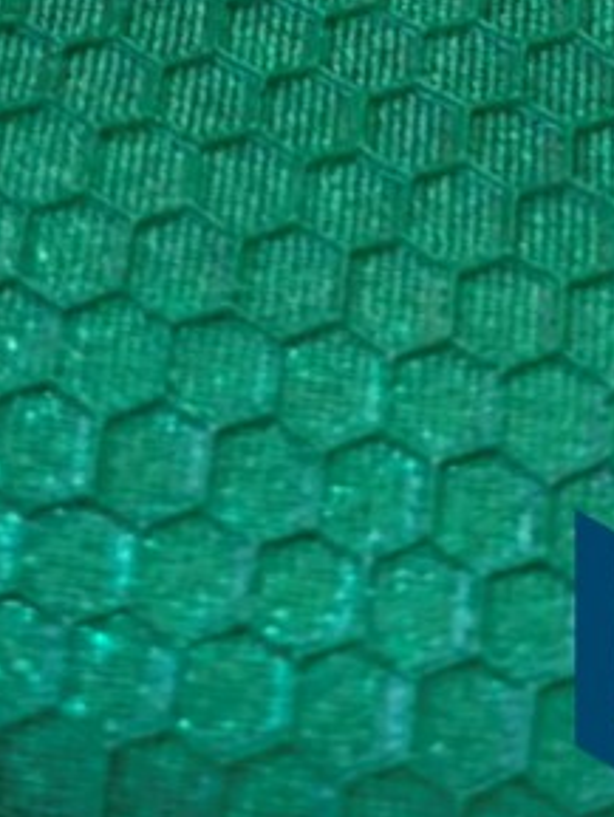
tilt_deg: -67.1
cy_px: -529
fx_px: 2552
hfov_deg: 13.7
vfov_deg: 16.1
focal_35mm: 108
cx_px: 181
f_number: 1.6
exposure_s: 1/121
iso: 125
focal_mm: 5.96
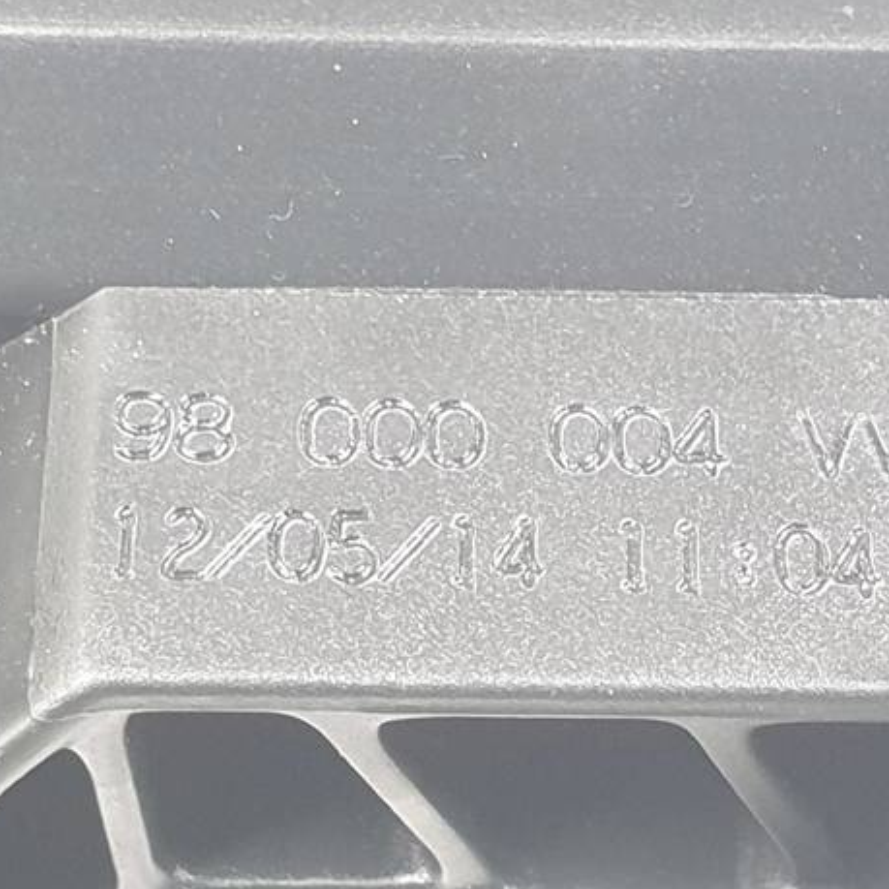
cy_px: 454
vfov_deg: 51.1
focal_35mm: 32
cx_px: 533
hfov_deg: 50.8
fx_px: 930
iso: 320
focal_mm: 4.3
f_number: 2.4
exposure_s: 1/50
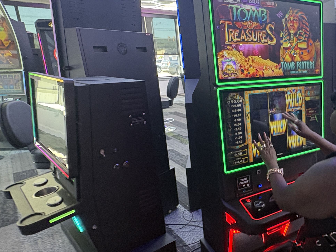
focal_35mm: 29
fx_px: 282
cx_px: 266
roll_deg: +0.9
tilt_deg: -22.2
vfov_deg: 48.1
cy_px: 141
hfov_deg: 57.3
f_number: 2.2
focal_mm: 2.22
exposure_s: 1/60
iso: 320
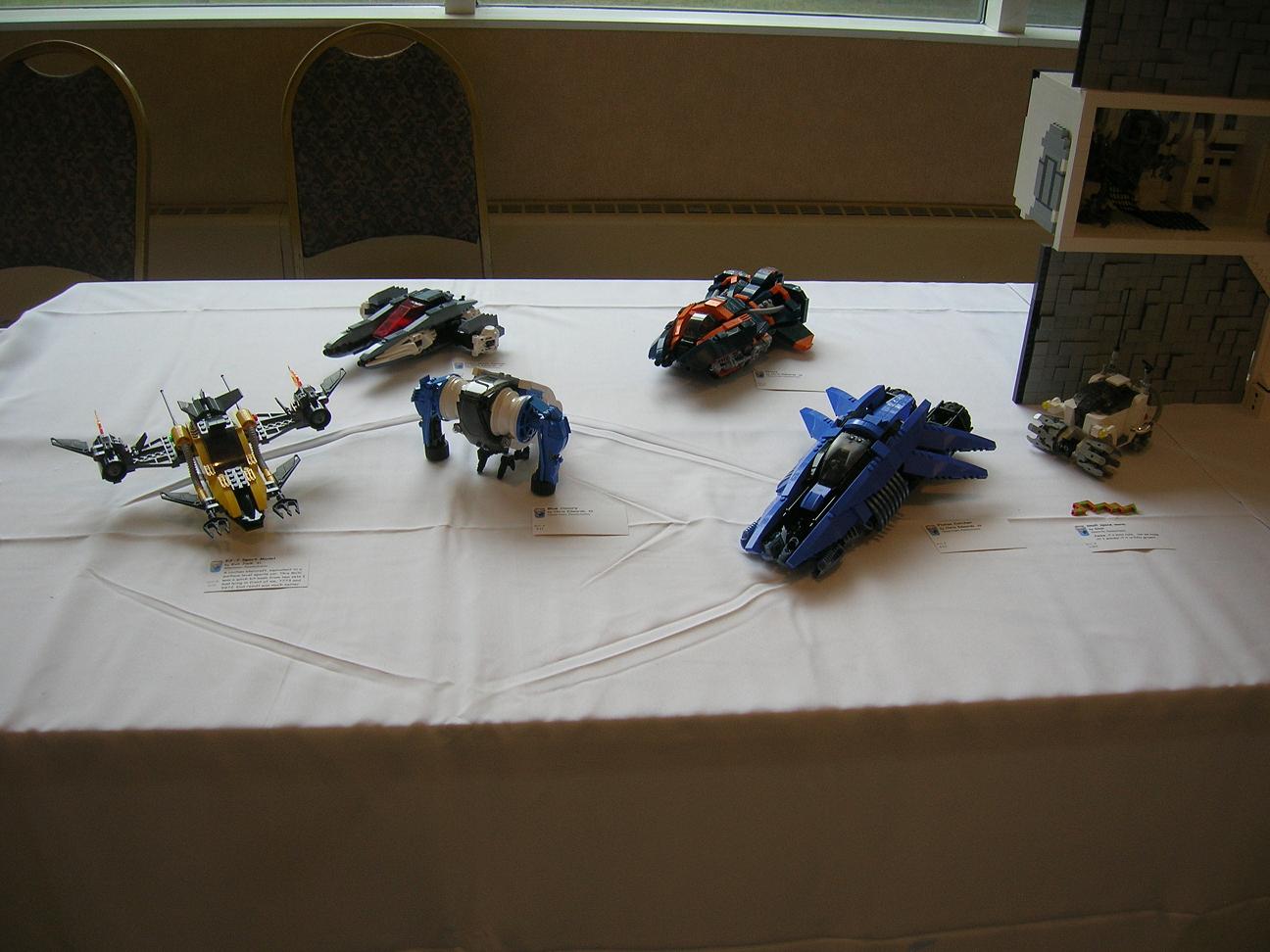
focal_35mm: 34
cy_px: 476
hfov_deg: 54.0
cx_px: 635
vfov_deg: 41.8
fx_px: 1247
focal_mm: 5.7
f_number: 2.9
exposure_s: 1/71.8
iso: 50
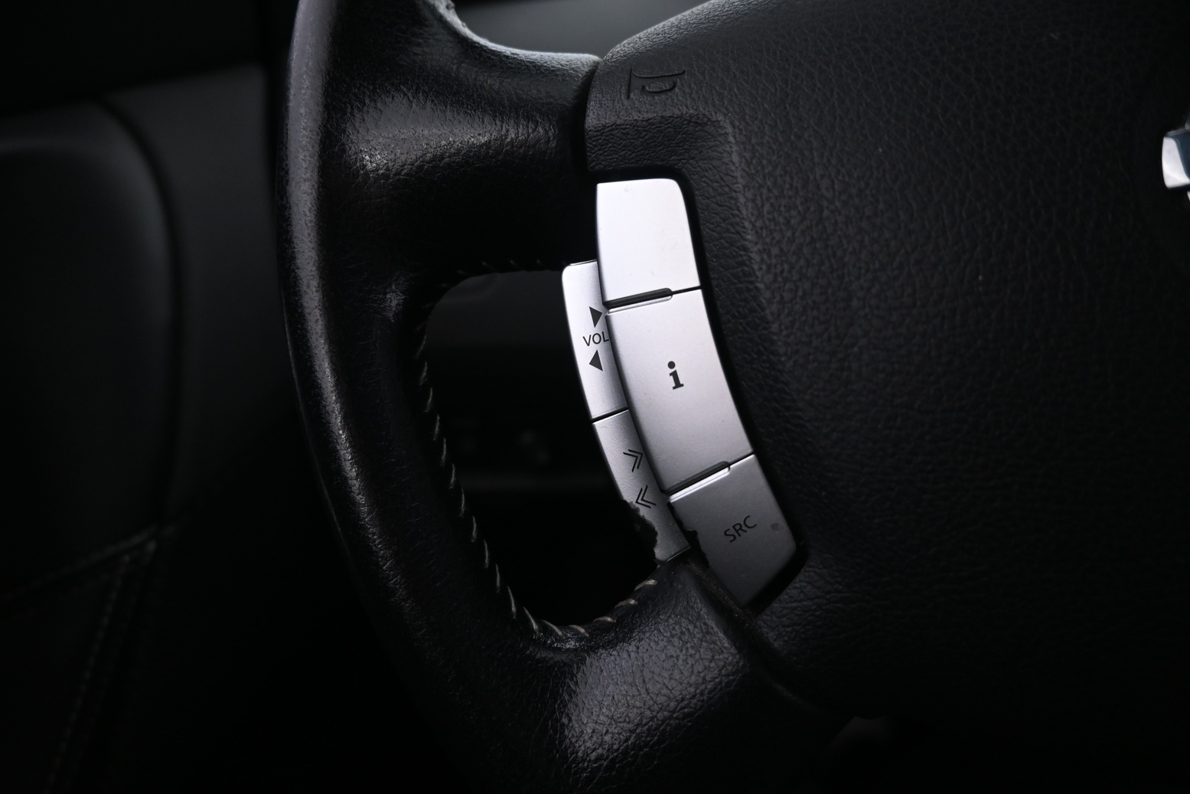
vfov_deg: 51.3
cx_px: 590
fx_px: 826
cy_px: 396
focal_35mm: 25
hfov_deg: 71.5
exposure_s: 1/25
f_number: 3.5
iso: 800
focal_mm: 16
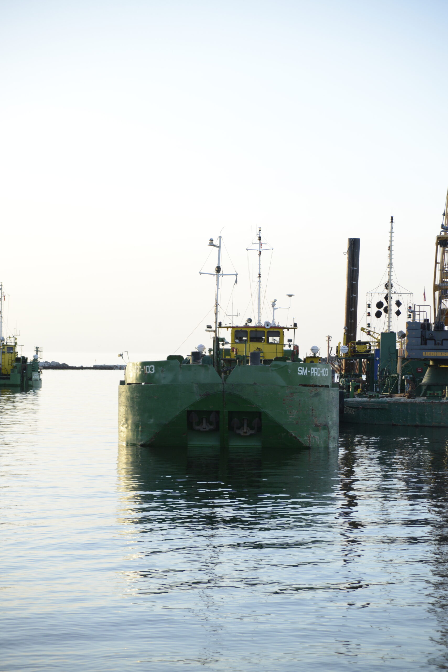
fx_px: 1585
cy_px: 336
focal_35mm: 85
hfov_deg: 16.1
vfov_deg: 23.9
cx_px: 224
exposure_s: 1/1600
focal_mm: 85
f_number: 4
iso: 900
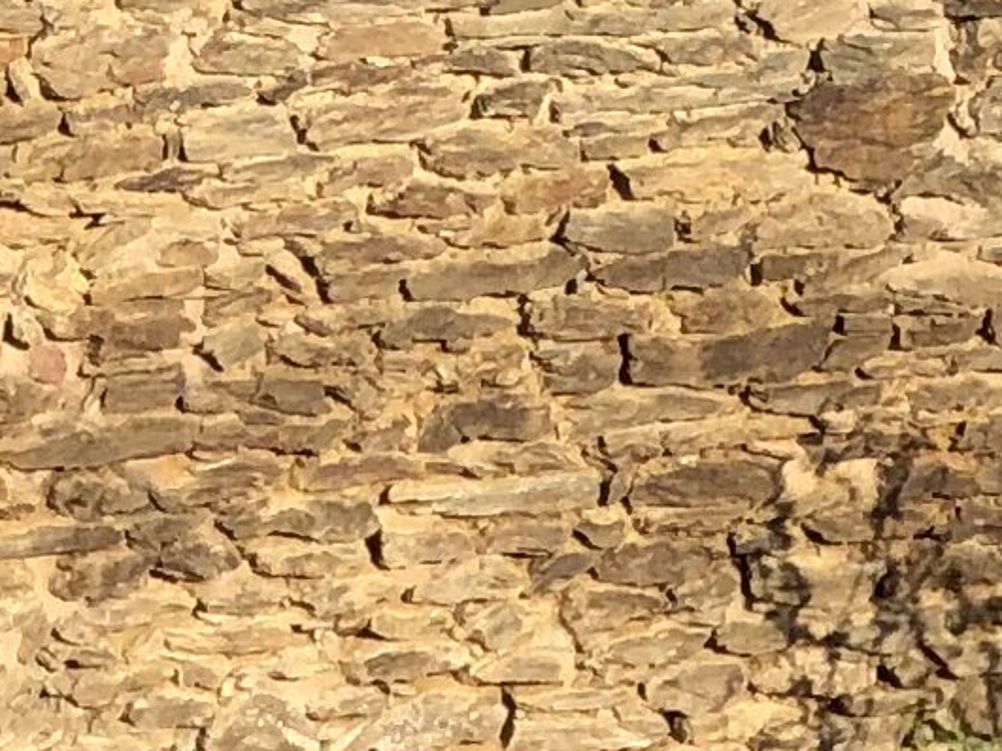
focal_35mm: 392
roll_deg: +1.6
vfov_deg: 3.7
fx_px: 11344
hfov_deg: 5.0
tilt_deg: -3.5
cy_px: -1132
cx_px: 1138
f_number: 2.4
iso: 16
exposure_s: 1/631
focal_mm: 6
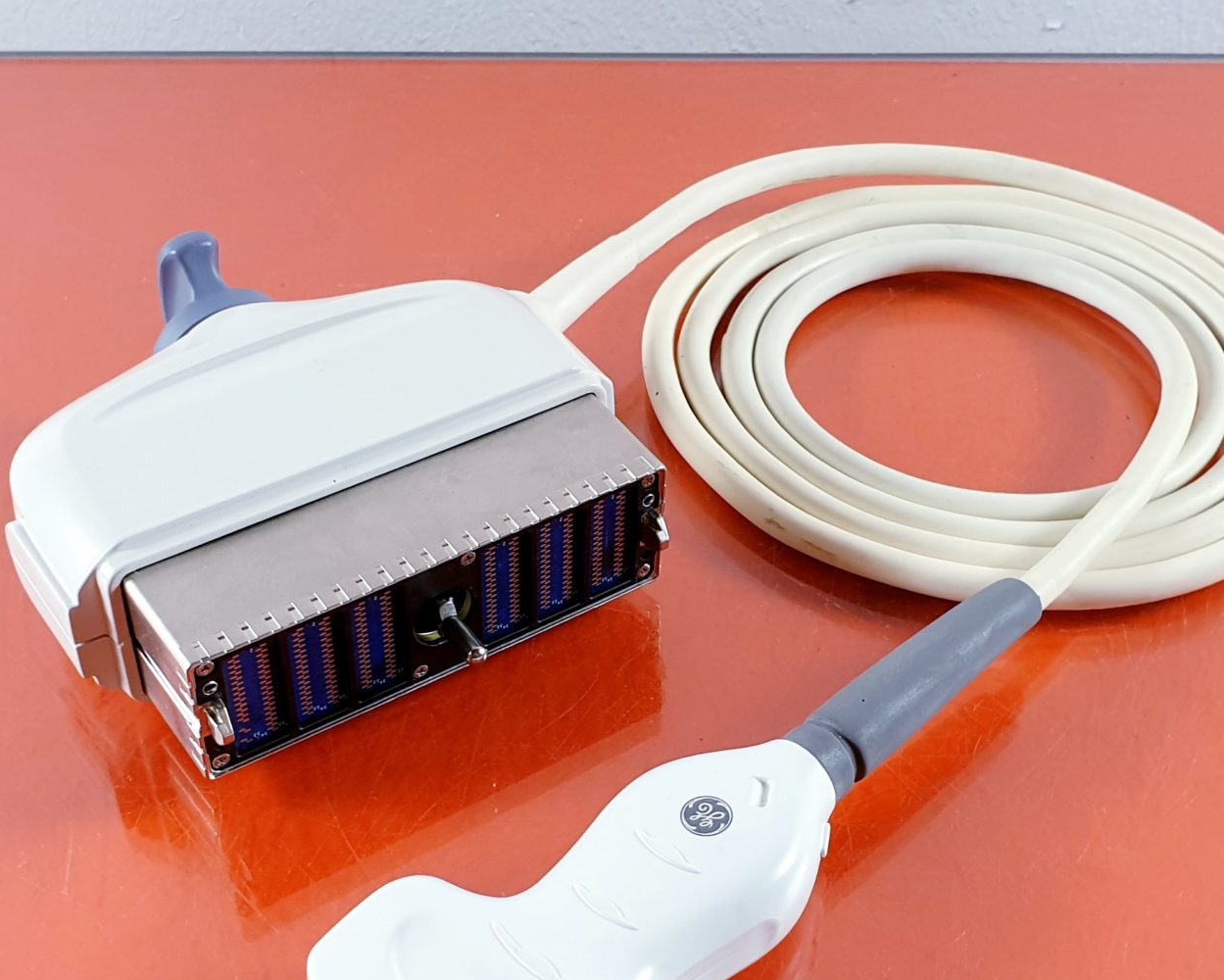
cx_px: 702
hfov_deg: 35.9
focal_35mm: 52
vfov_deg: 29.0
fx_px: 1884
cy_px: 629
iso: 80
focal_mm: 4.3
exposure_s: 1/50
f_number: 2.4
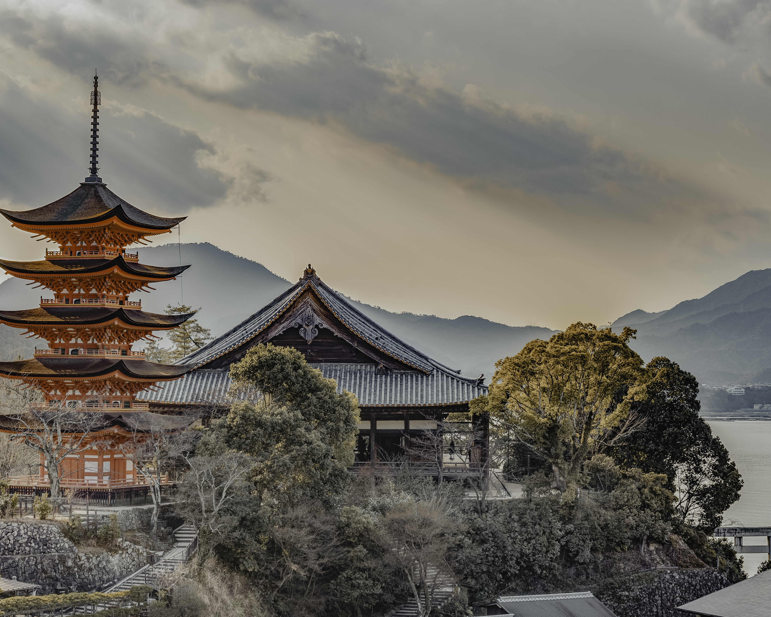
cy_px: 308
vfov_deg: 20.4
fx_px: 1711
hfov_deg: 25.4
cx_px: 330
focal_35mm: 75
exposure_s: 1/160
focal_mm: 66
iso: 100
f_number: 7.1
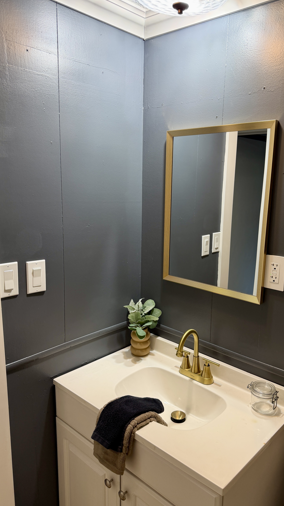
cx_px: 160
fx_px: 361
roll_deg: -1.7
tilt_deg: -11.1
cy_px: 255
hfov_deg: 42.8
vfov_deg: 69.9
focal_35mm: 27
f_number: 1.78
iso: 125
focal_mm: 6.76
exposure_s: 1/60
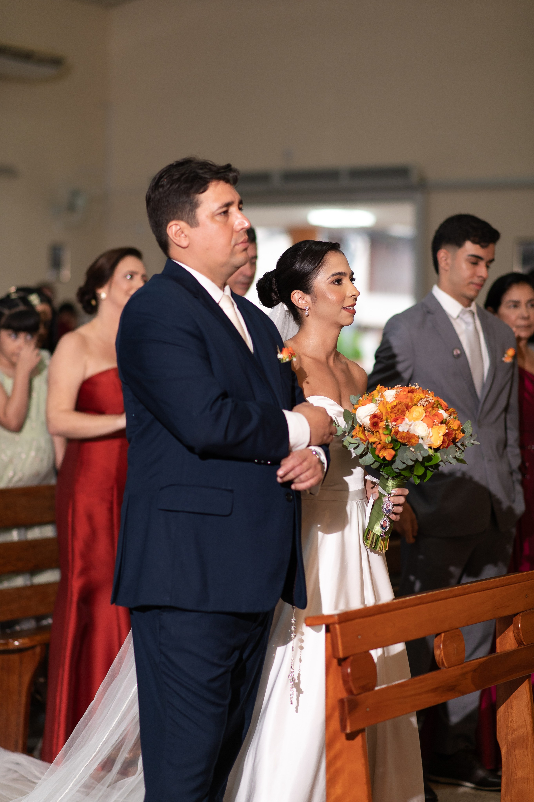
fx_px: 1894
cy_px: 401
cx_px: 267
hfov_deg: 16.0
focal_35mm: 85
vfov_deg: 23.9
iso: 800
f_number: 2.2
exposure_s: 1/320
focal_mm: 85
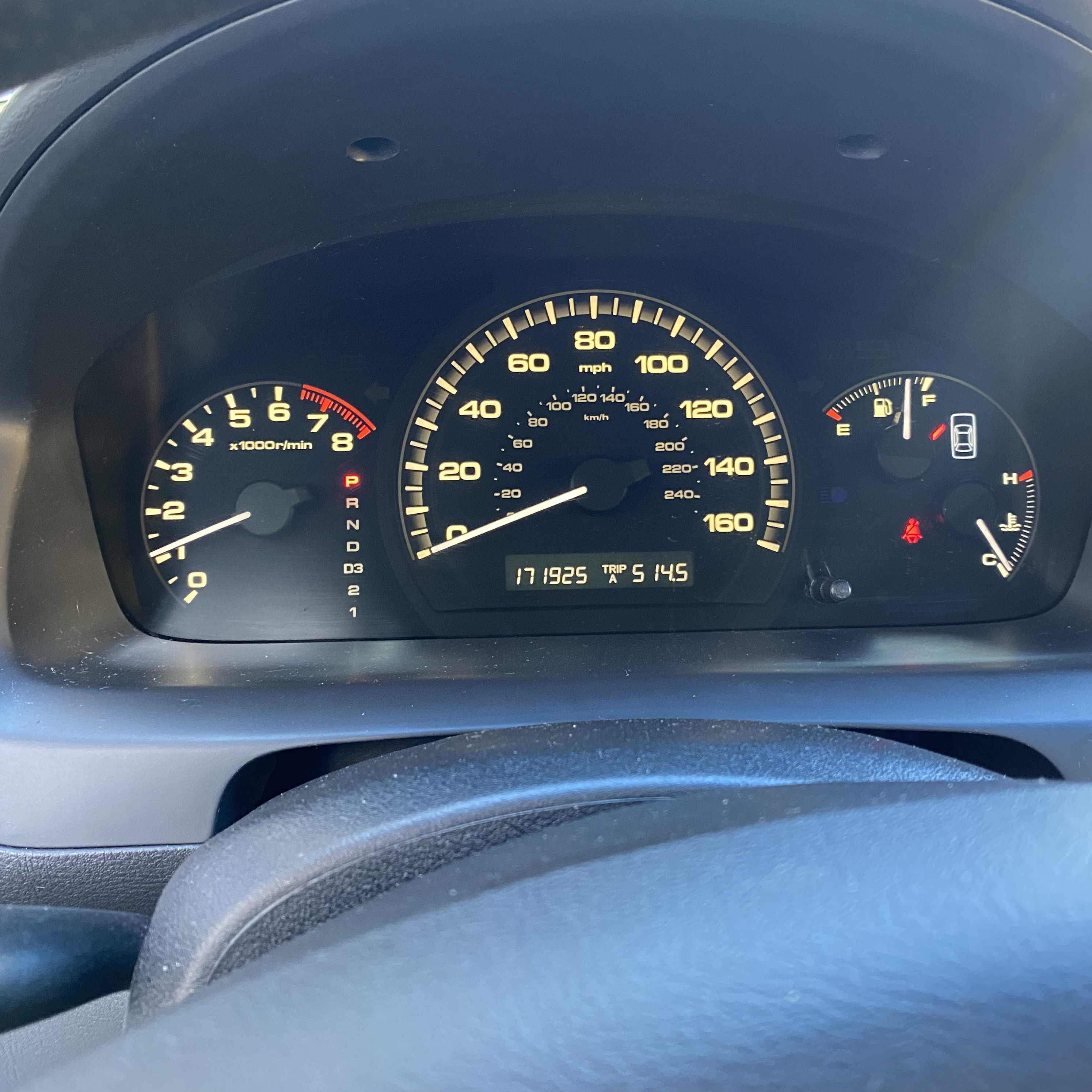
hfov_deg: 52.5
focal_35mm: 31
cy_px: 543
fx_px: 1106
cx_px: 582
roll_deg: -3.7
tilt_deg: -18.8
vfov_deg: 52.5
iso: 250
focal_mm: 4.25
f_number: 1.8
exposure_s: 1/60
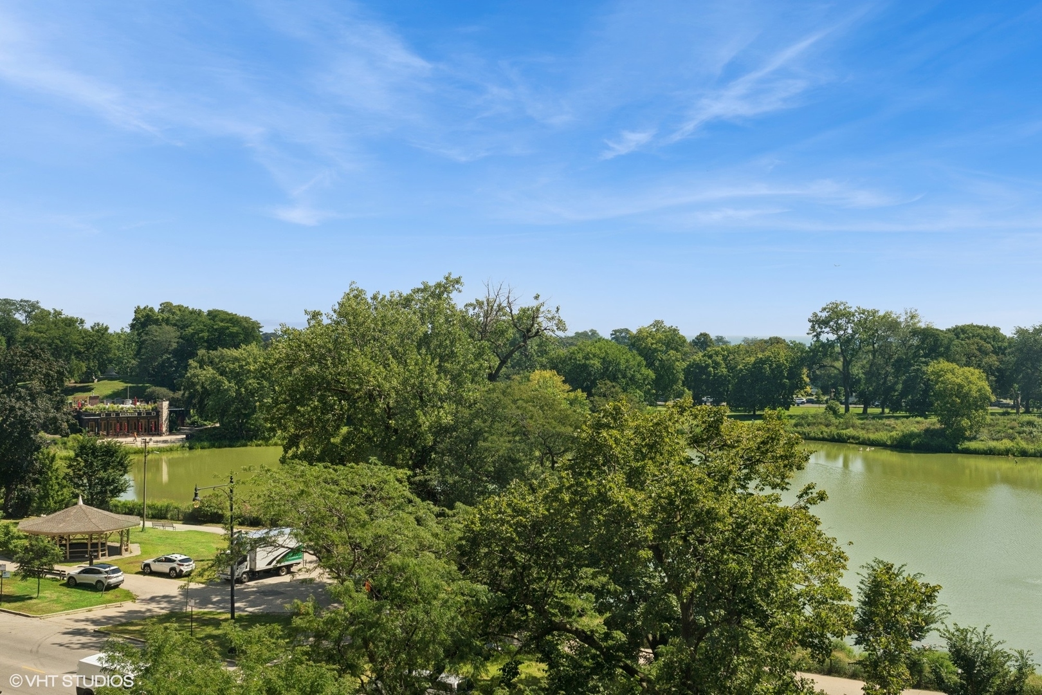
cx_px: 521
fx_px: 1158
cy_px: 348
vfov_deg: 33.4
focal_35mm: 40
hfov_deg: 48.5
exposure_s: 1/400
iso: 250
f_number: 8
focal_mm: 27
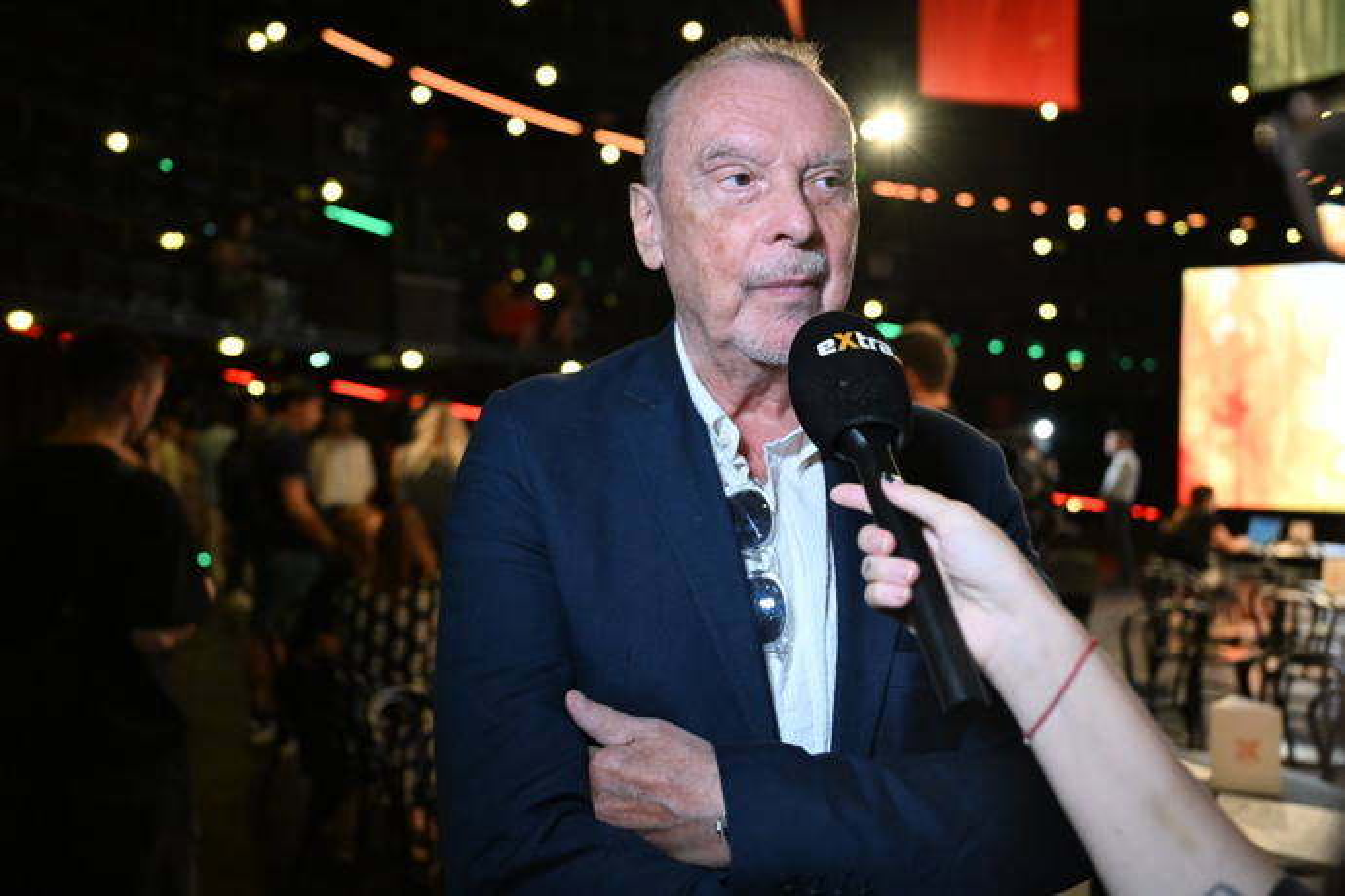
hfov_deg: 62.8
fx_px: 1102
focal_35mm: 30
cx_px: 672
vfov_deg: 44.3
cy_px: 448
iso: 6400
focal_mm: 29.5
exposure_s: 1/400
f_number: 2.8
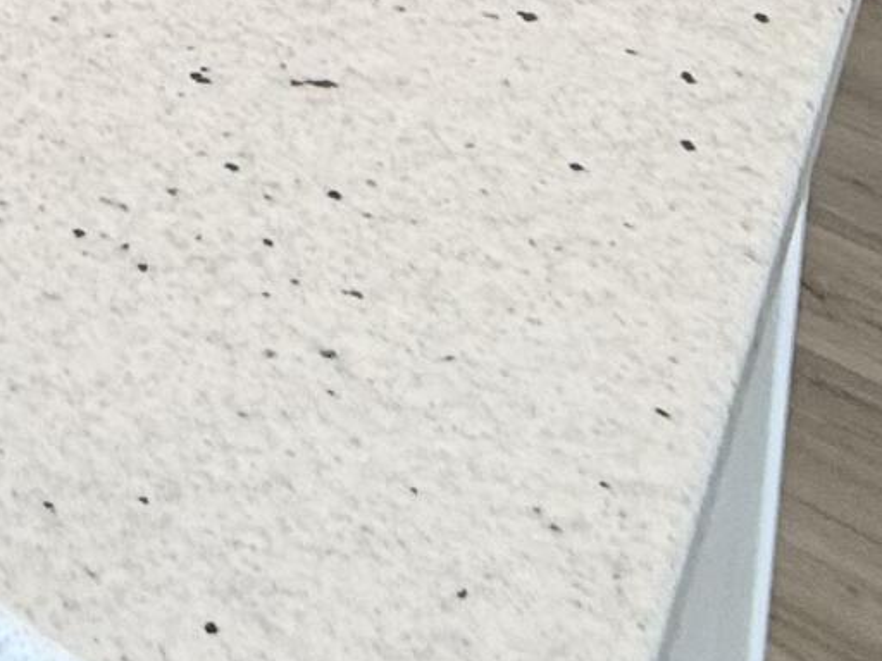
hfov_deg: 20.2
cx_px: -475
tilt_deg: -4.7
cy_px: -1184
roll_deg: -1.2
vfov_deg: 11.9
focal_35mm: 82
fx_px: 2089
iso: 80
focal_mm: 2.22
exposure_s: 1/120
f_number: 2.2
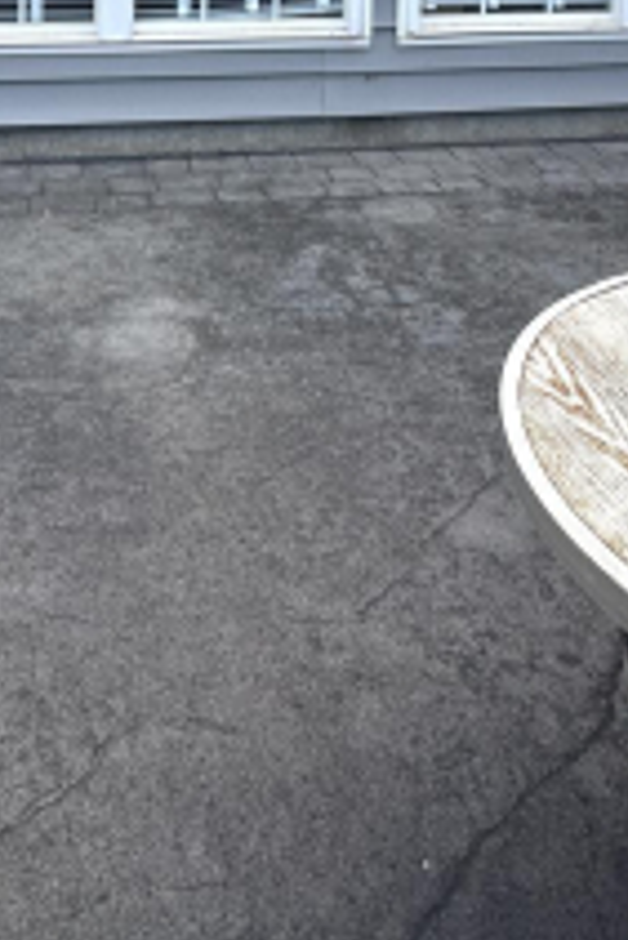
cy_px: -185
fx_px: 1202
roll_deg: -1.2
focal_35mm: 46
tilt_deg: -0.9
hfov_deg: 29.3
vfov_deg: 34.4
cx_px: 267
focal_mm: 2.22
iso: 40
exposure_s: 1/643
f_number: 2.2
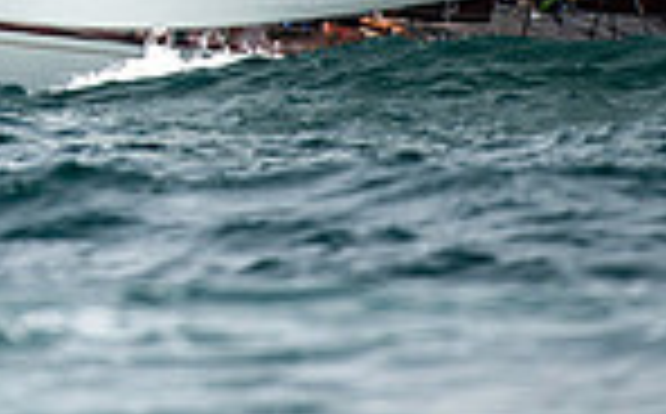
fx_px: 28943
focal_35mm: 1597
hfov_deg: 1.3
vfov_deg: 0.8
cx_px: -216
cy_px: -405
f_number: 5
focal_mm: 400
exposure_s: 1/3200
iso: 400
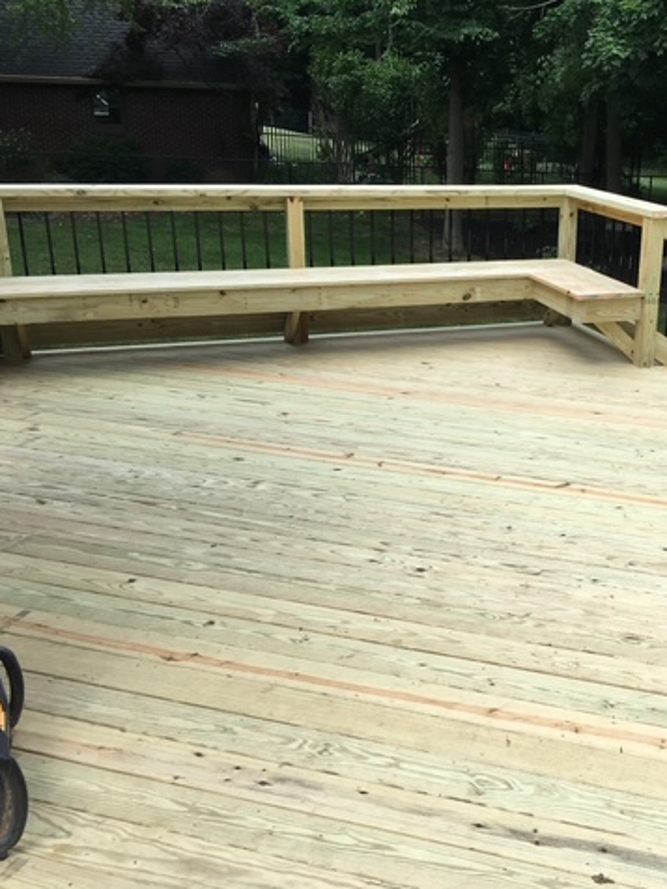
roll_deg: -2.2
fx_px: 1002
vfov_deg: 47.9
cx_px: 534
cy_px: 446
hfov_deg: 35.6
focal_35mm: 39
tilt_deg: -19.4
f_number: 2.2
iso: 25
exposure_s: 1/472
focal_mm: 4.15
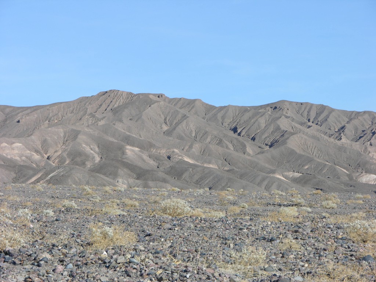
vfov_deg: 9.3
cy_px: 141
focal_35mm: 160
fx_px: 1738
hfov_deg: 12.3
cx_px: 188
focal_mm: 41.1
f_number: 5.6
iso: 50
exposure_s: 1/260
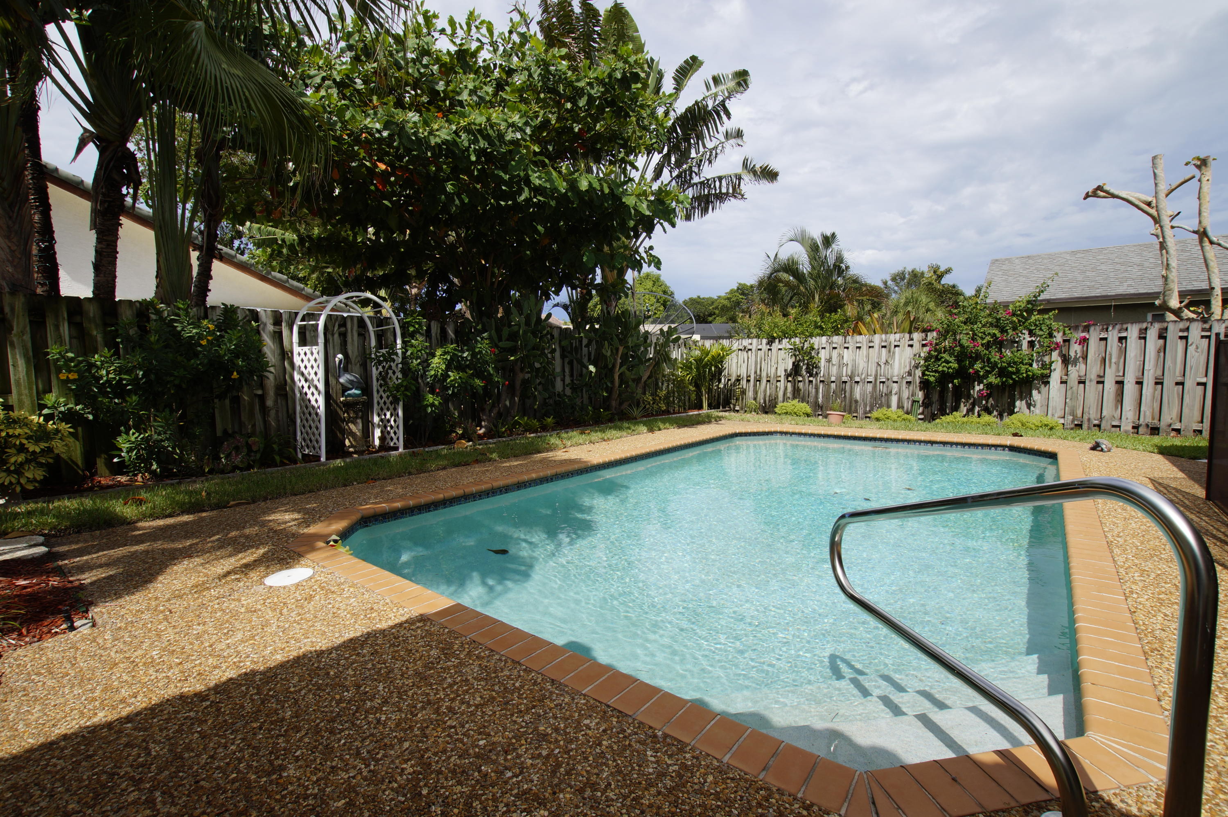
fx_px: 511
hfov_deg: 100.4
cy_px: 408
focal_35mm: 15
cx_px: 614
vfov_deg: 77.3
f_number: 10
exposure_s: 1/160
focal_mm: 10
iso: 100
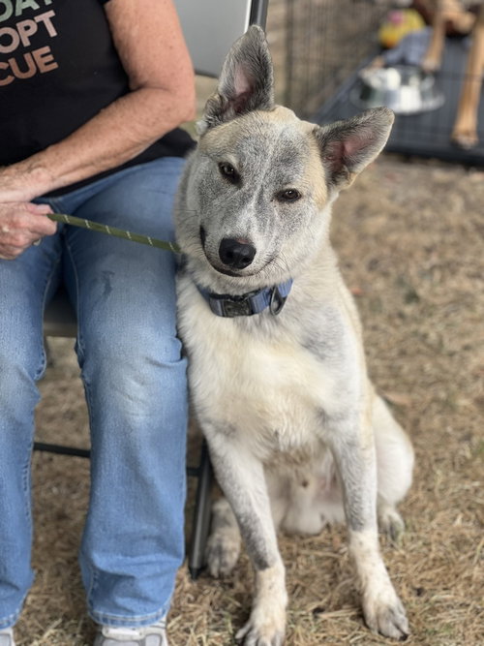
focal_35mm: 77
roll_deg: +0.9
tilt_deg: -27.1
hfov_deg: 19.1
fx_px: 1436
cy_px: 323
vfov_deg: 25.3
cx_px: 242
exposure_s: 1/121
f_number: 2.8
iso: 40
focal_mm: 9
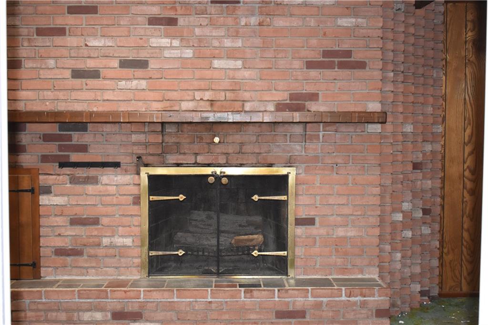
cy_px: 162
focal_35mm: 46
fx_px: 630
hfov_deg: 42.3
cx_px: 244
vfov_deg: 28.9
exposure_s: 1/60
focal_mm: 31
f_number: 4.2
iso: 2200
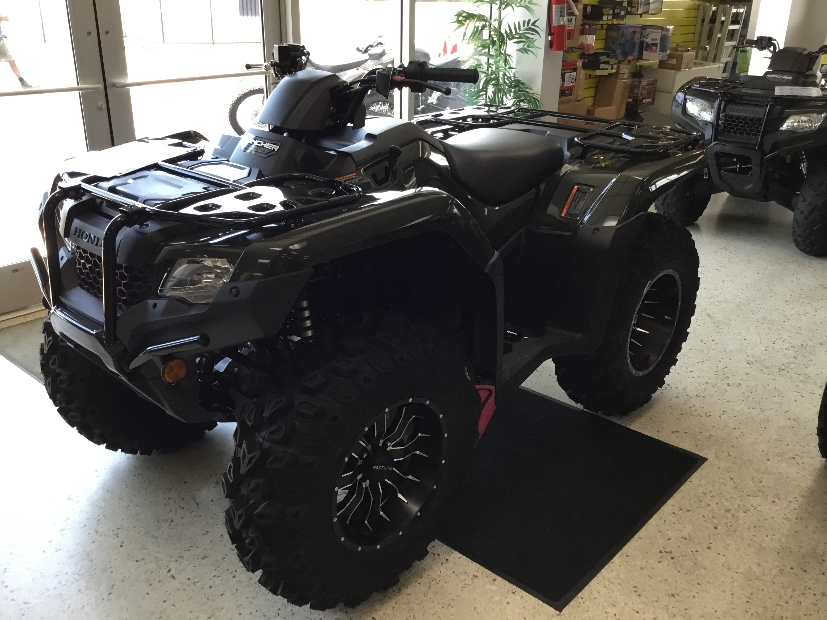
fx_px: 741
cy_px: 310
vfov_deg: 45.4
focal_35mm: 31
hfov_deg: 58.4
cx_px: 414
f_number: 2.4
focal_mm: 3.3
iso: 64
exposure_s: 1/30
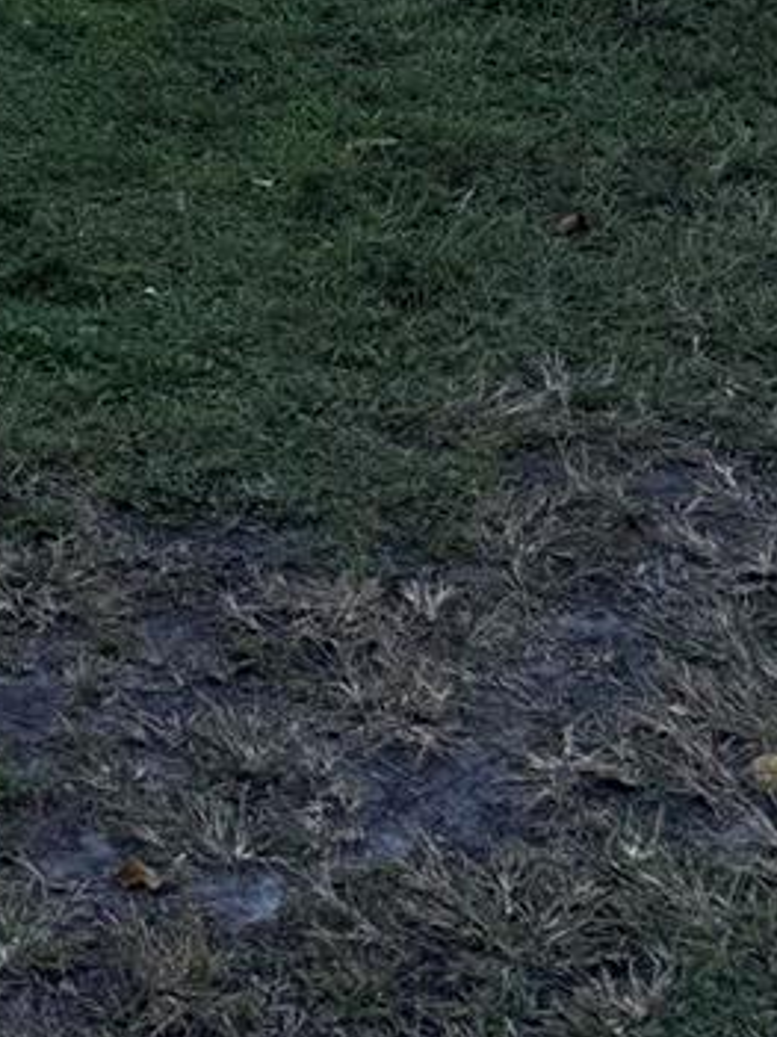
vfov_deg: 19.3
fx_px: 2456
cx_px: -227
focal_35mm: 82
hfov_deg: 17.0
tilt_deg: -0.1
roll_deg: +2.0
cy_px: -709
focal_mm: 6.76
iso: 80
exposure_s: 1/3096
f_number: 1.78
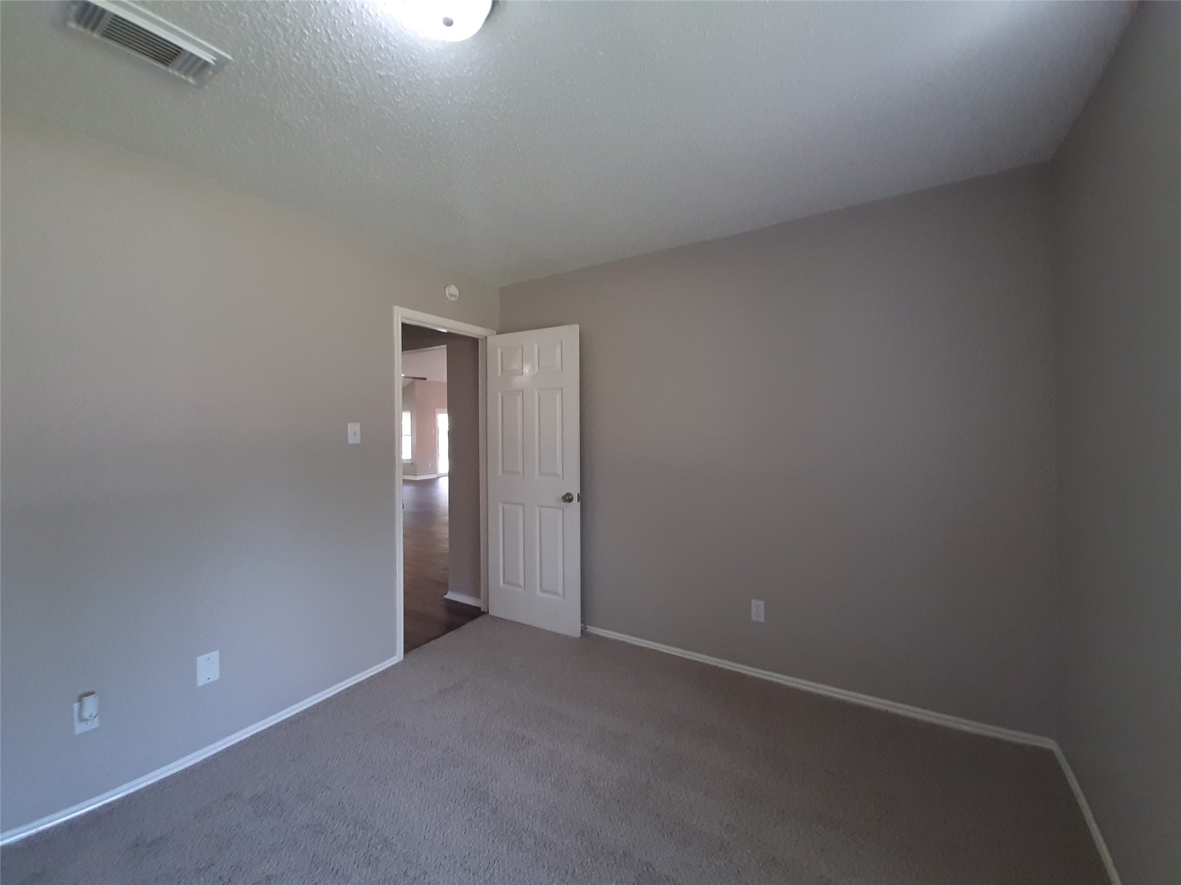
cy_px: 442
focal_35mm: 13
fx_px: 444
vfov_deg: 89.9
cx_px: 590
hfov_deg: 106.2
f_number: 2.2
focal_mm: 1.42
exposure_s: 1/40
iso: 125
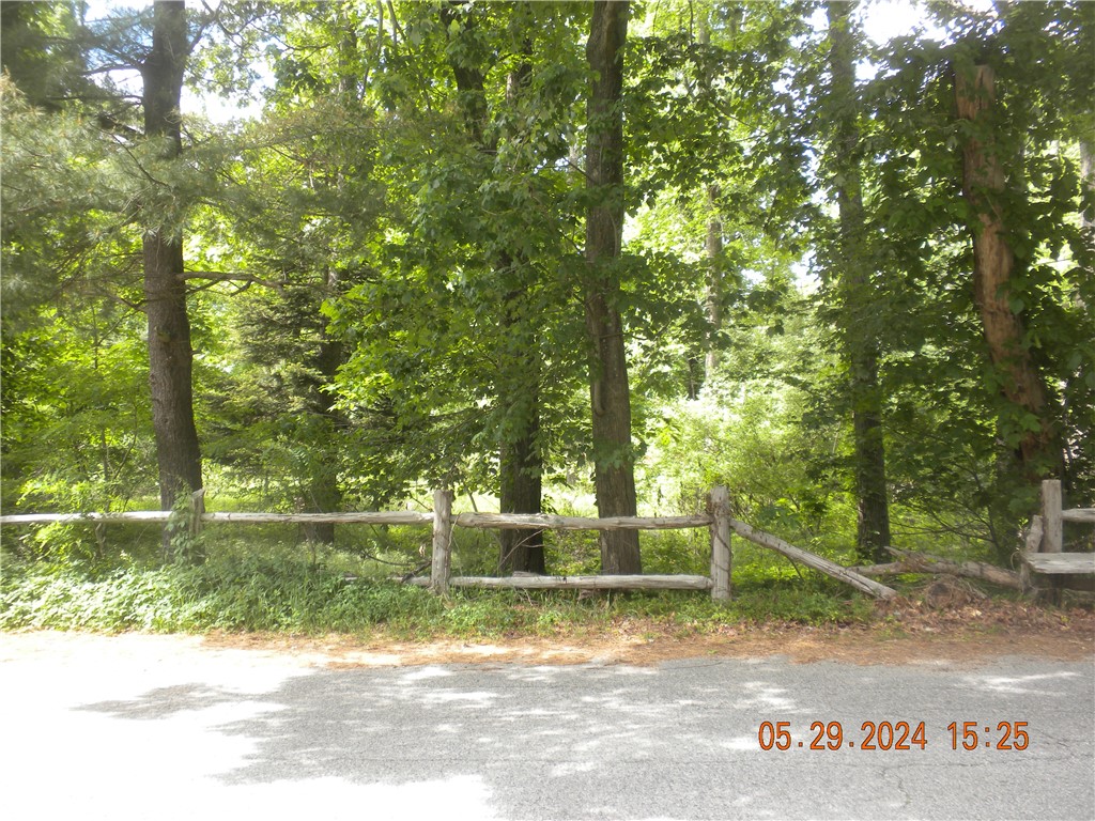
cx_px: 548
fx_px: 1170
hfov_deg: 50.1
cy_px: 410
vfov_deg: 38.7
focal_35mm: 37
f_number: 3.5
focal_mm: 6.6
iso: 64
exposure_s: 1/67.1
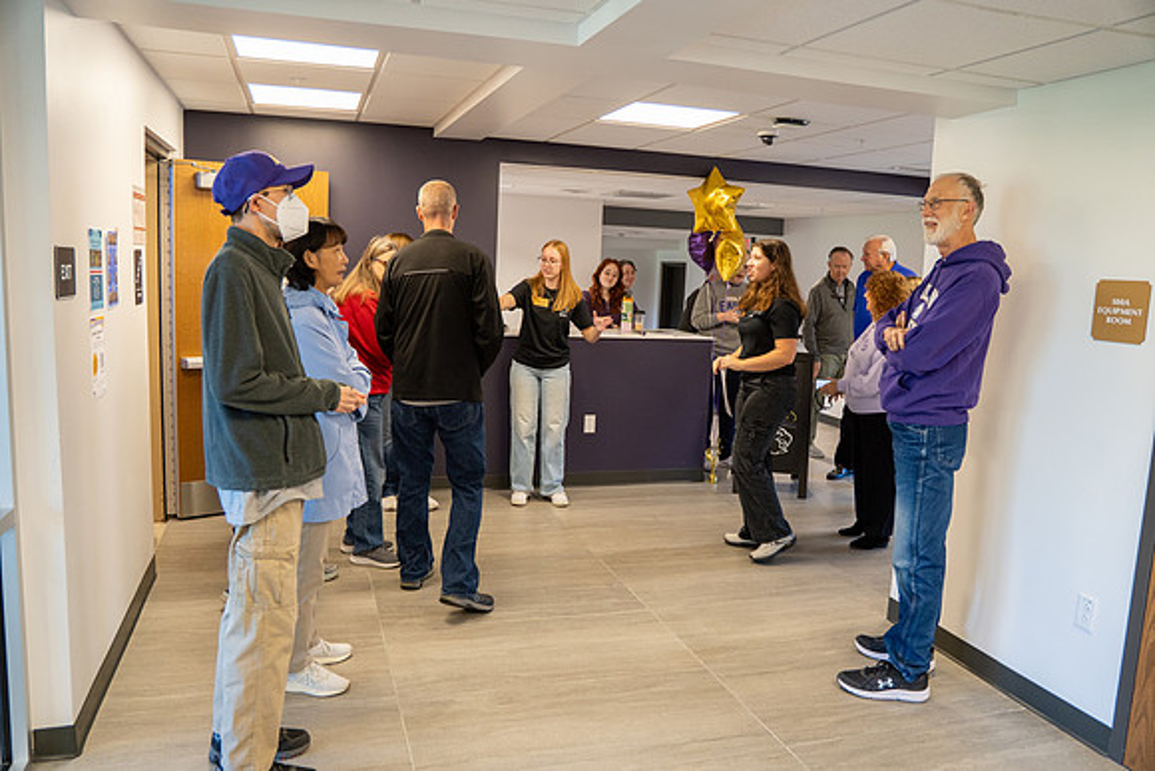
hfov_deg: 70.4
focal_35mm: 26
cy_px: 386
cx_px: 578
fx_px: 818
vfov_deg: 50.4
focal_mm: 17
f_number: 2.8
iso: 800
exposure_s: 1/100
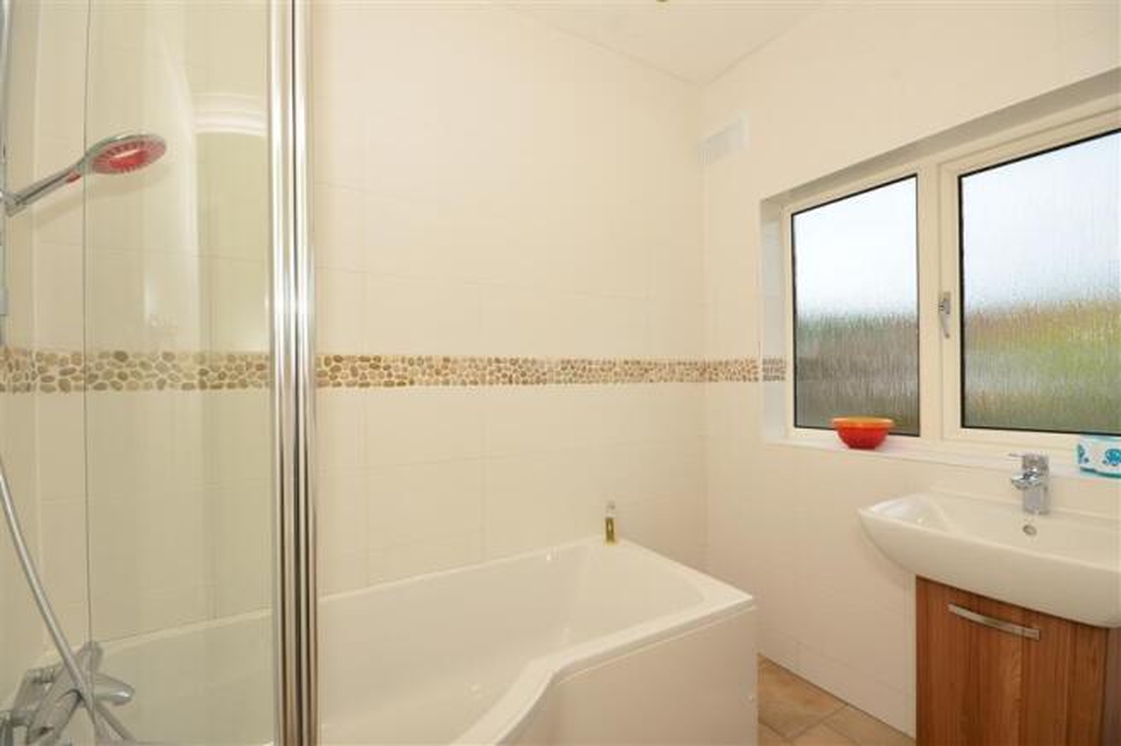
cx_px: 560
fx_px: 467
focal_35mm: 15
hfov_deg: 100.4
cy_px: 373
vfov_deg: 77.3
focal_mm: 10
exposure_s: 1/200
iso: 400
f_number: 10
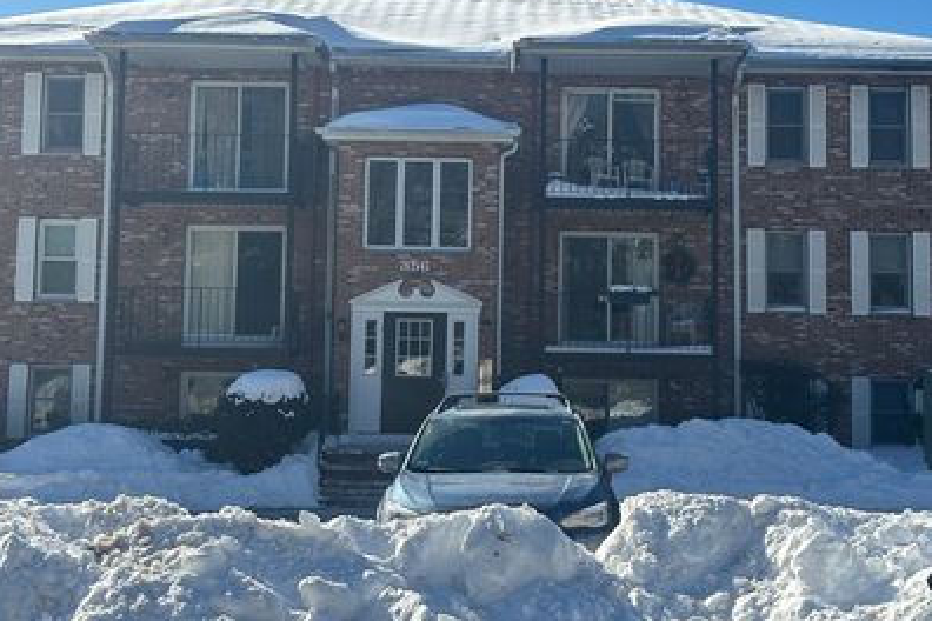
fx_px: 1631
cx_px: 506
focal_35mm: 63
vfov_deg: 21.5
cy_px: 199
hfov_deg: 31.9
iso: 64
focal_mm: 6.86
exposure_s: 1/5556
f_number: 1.78
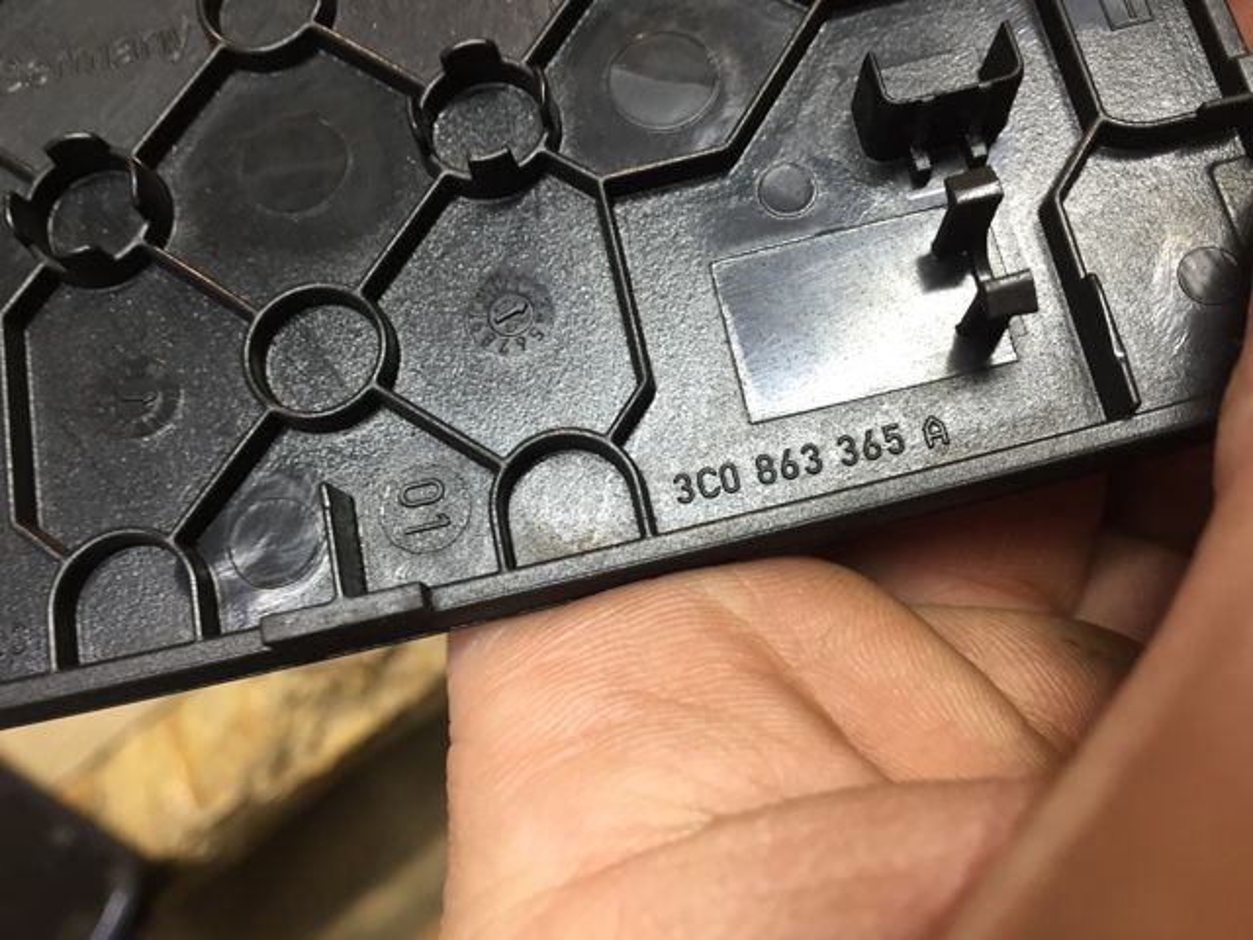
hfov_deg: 61.7
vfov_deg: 48.2
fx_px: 1050
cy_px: 470
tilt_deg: -56.5
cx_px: 626
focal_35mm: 29
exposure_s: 1/33
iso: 80
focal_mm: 4.15
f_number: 2.2
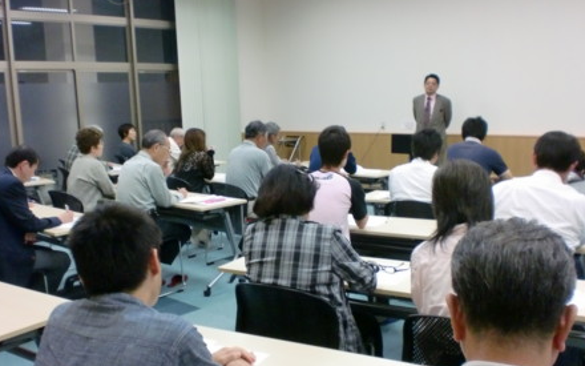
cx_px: 290
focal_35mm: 38
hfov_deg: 51.5
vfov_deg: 33.5
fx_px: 606
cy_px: 221
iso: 400
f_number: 3.1
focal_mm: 6.3
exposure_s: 1/60
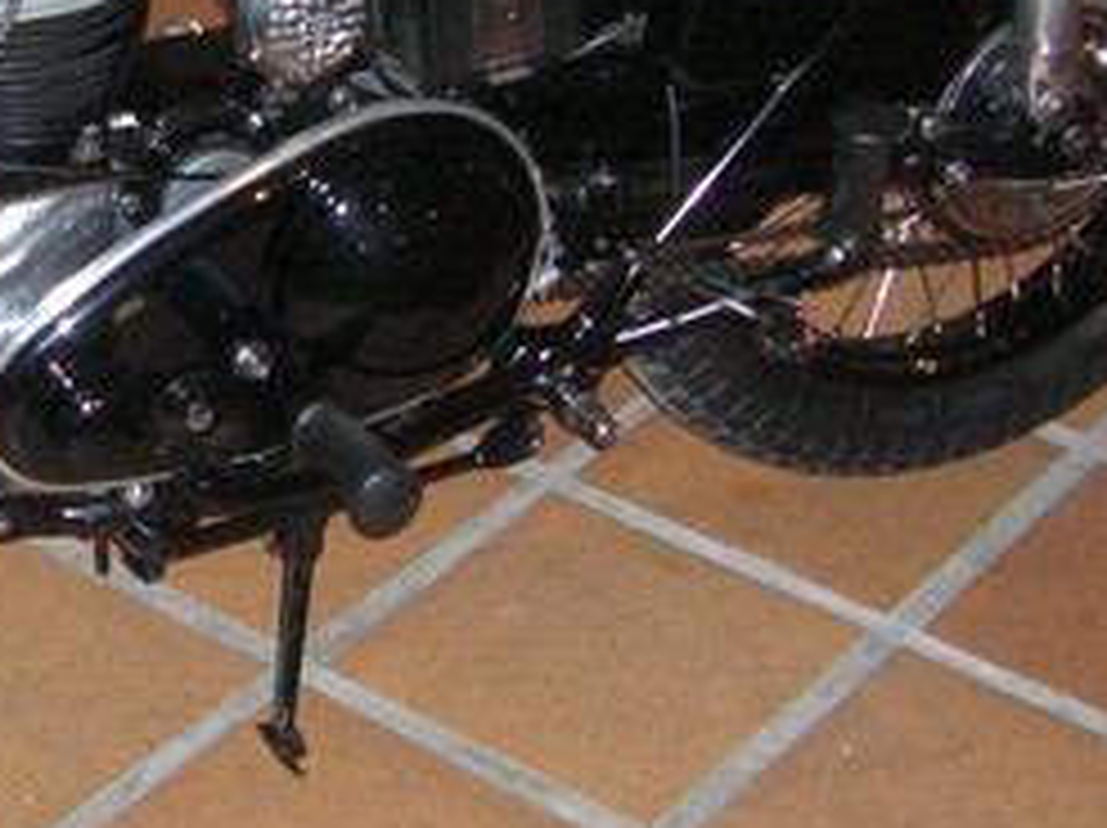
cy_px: 200
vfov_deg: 15.0
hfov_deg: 19.6
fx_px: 3131
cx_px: 52
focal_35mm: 98
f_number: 2.9
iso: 200
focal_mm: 5.7
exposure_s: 1/60.1
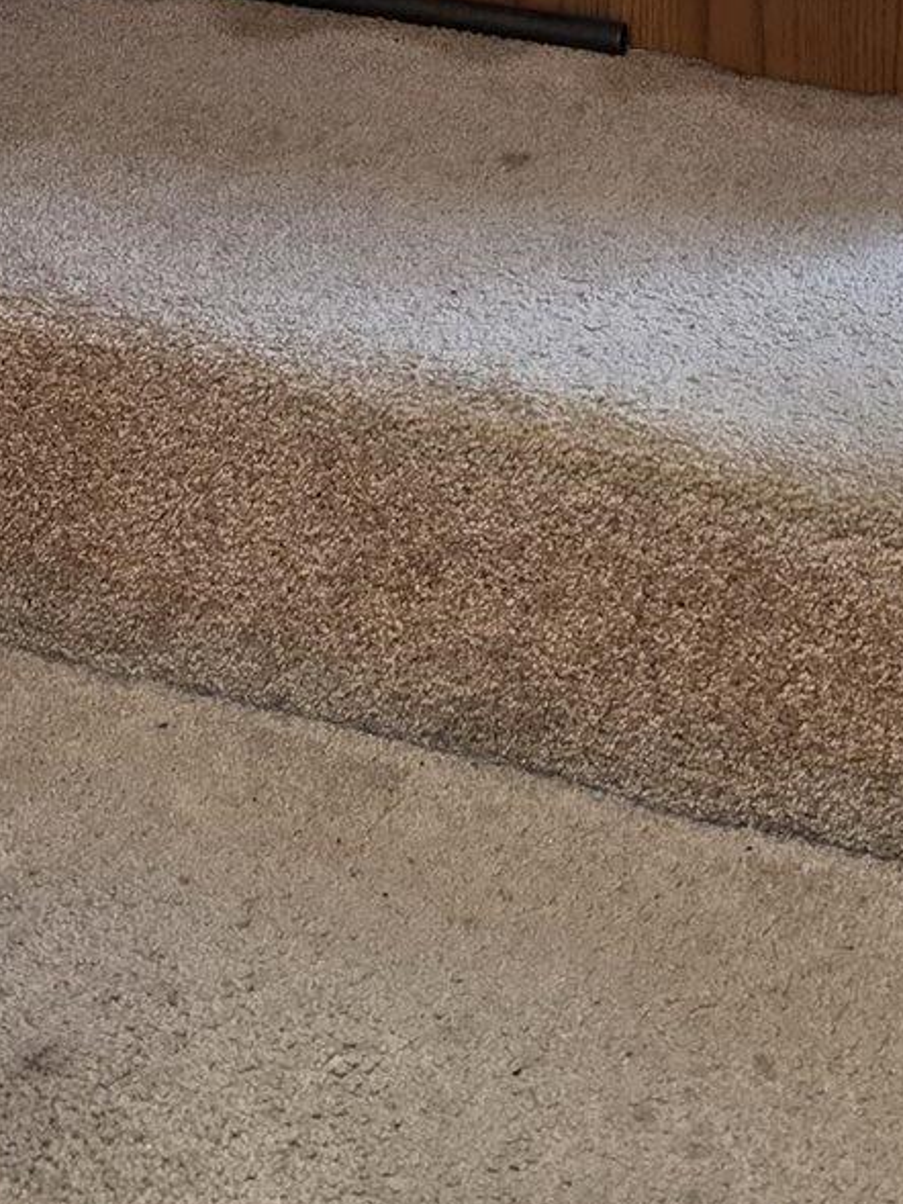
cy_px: -1120
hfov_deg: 16.4
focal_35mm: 90
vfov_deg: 16.9
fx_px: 3129
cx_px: 243
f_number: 1.4
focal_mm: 6.5
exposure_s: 1/120
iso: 100
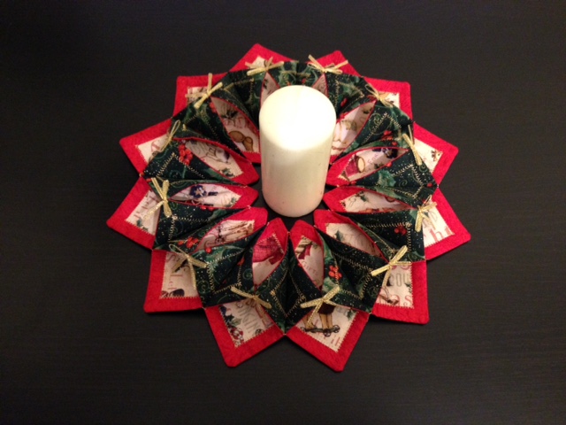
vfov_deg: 42.9
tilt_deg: -66.3
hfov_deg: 55.4
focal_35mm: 33
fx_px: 540
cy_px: 212
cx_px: 283
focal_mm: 4.12
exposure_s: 1/17
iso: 320
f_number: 2.4
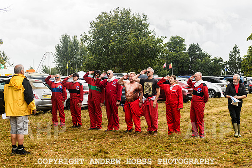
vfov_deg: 20.1
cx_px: 127
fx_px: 473
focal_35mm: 68
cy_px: 84
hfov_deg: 29.8
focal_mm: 55
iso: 400
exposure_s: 1/1600
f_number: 4.5
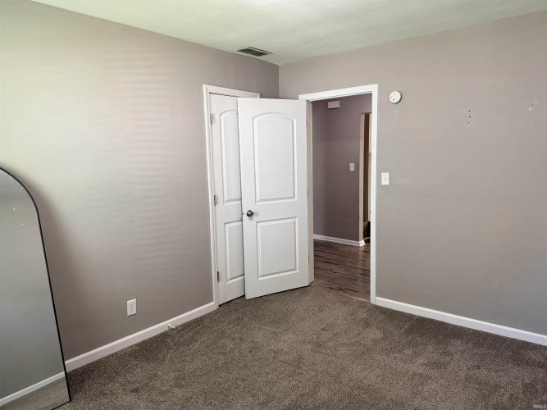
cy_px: 205
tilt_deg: -7.8
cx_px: 274
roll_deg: +1.8
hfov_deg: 71.6
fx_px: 379
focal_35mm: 24
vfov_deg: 56.8
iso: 250
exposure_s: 1/60
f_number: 1.78
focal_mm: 6.76
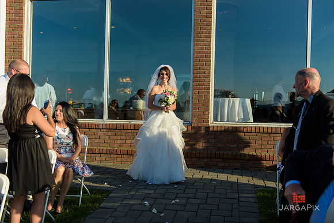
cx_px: 167
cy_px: 112
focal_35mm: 38
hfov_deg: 50.7
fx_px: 353
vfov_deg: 35.1
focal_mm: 38
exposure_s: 1/1600
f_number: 3.2
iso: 200
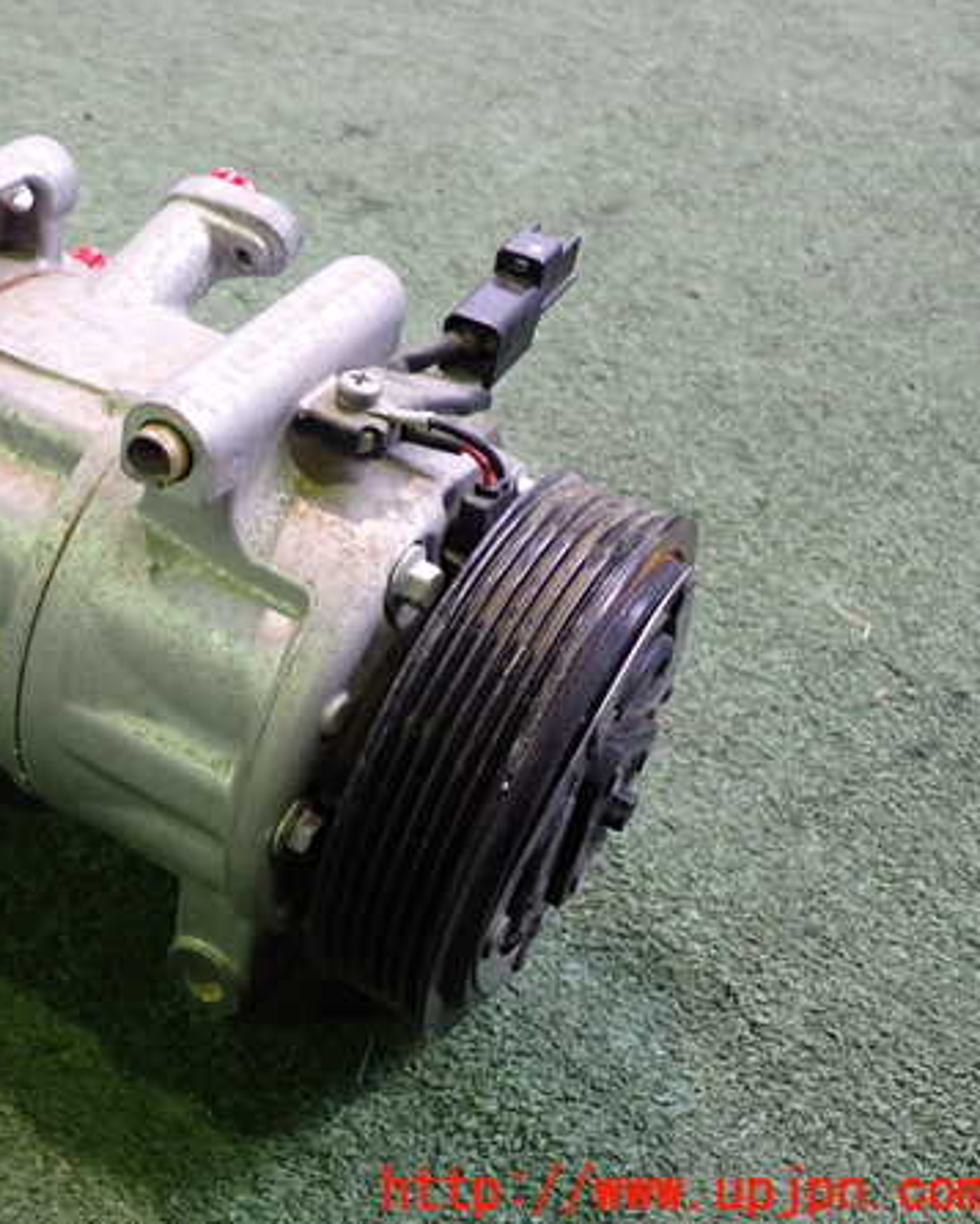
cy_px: 609
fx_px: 1522
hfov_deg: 34.5
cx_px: 178
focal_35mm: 42
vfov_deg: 43.8
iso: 320
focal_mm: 5.79
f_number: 2.4
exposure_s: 1/30
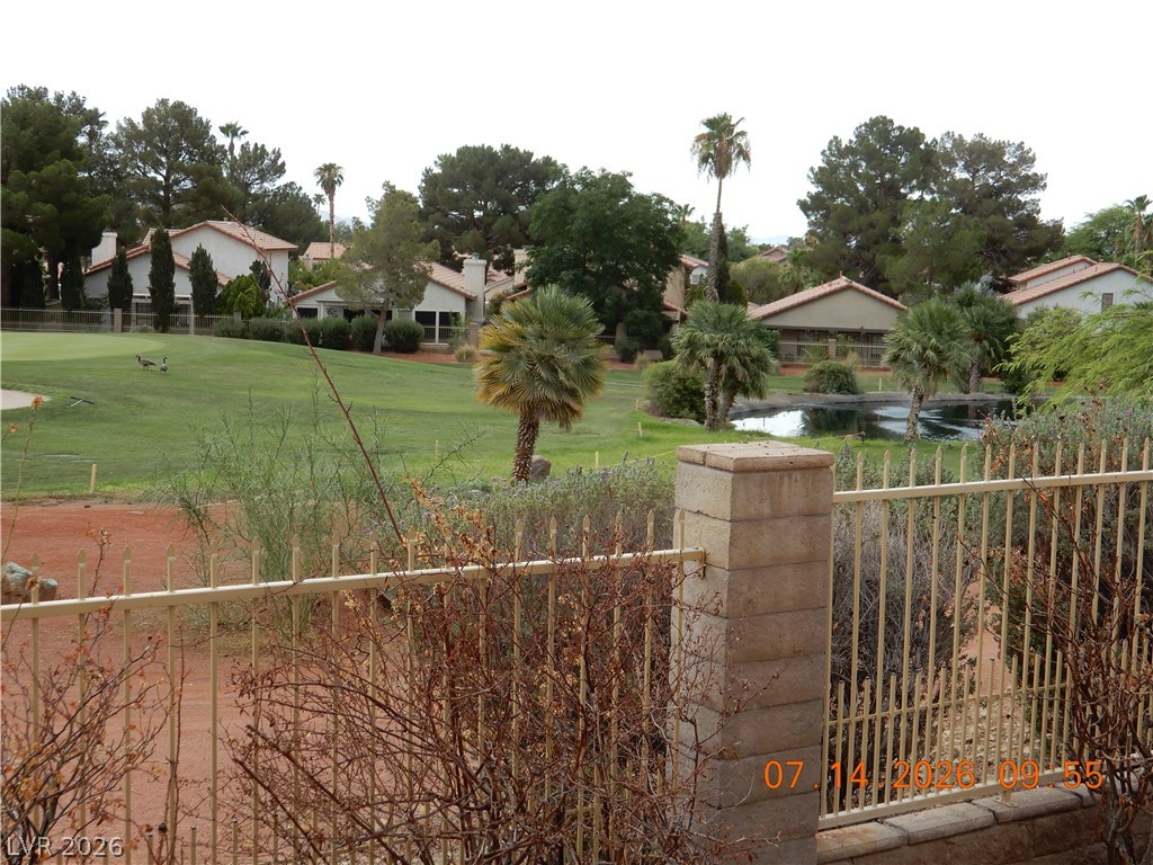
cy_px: 432
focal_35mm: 50
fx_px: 1665
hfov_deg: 38.2
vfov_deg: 29.1
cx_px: 576
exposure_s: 1/320
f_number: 4
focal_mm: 8.9
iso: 80
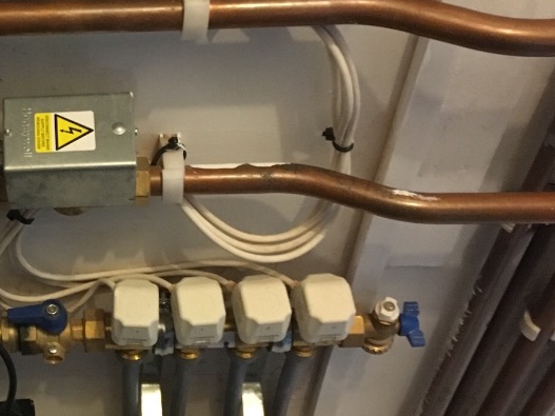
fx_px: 1058
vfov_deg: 22.2
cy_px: 174
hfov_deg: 27.9
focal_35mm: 66
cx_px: 18
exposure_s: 1/17
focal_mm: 4.15
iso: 250
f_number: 2.2
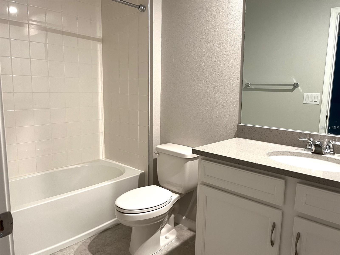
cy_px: 128
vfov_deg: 53.1
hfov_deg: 67.3
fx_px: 255
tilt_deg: -7.9
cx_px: 170
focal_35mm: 26
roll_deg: -0.9
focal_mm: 5.7
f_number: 1.5
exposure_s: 1/60
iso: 160
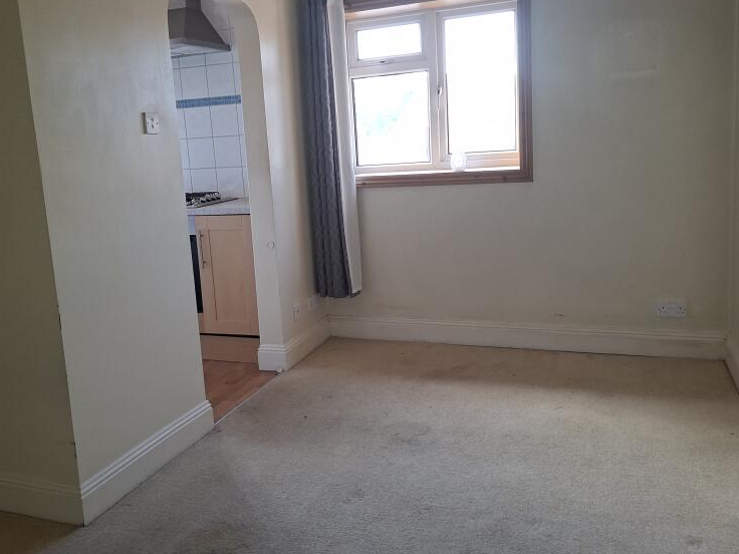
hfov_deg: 56.6
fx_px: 683
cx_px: 323
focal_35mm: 32
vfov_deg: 44.1
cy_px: 249
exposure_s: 1/120
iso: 160
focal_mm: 5.54
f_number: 1.8
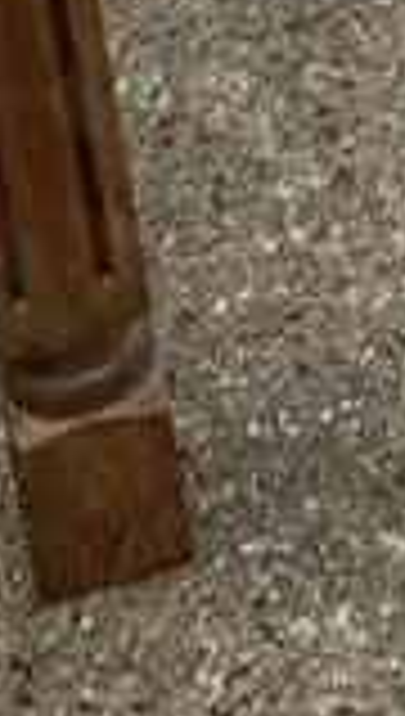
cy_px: -1004
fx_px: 3458
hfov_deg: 6.4
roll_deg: -0.6
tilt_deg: -30.6
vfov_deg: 10.2
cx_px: 968
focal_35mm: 182
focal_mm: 4.25
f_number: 1.8
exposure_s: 1/50
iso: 80
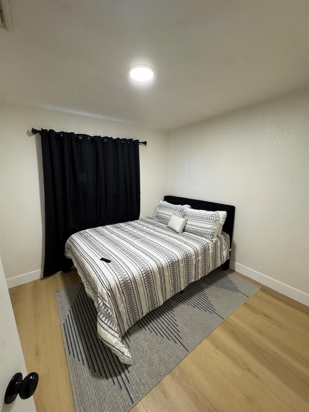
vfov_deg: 102.1
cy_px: 206
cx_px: 154
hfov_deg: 85.7
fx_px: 167
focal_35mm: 14
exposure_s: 1/60
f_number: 2.2
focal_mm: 2.22
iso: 250
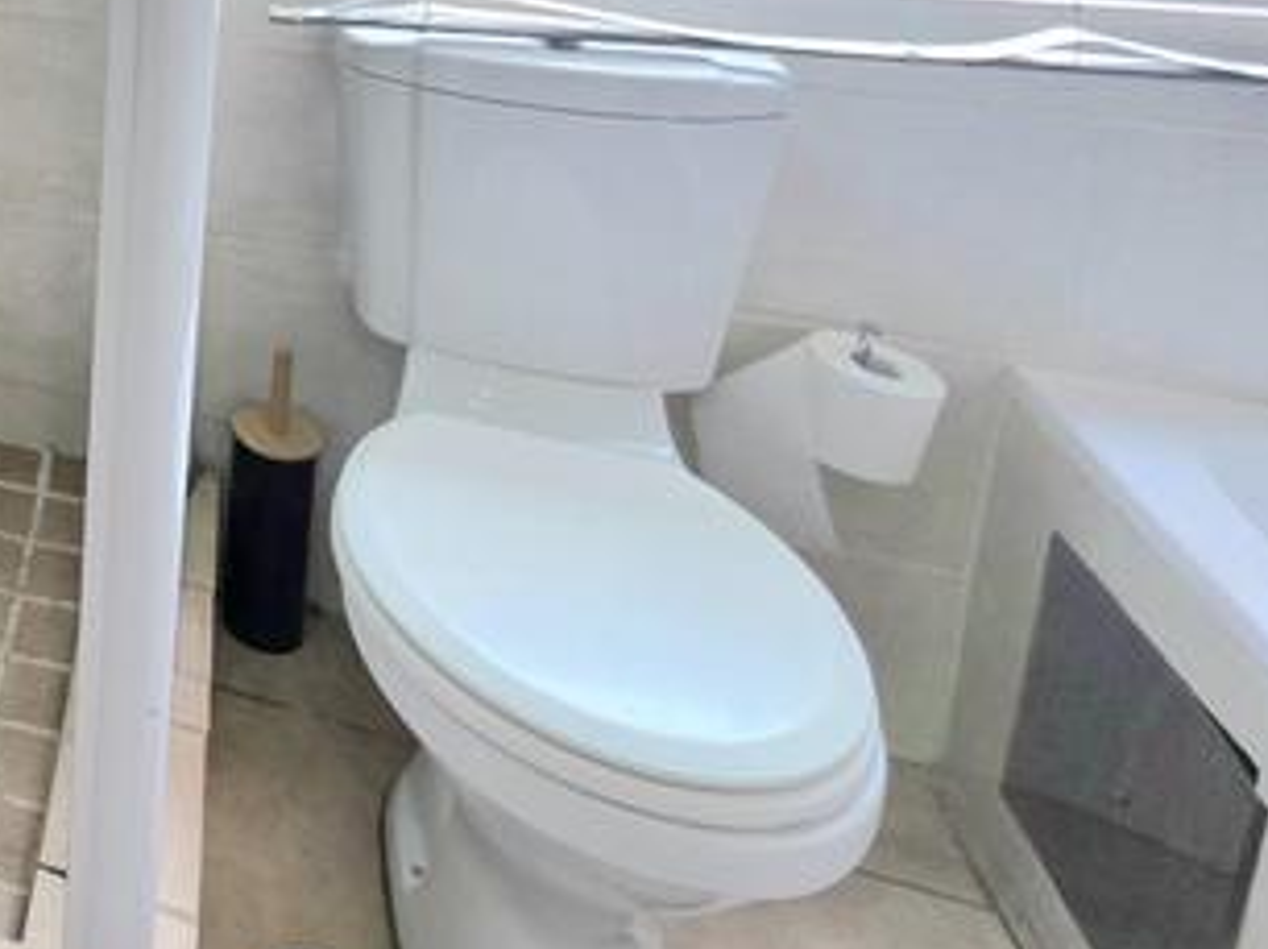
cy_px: -149
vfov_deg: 34.6
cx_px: -361
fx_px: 1244
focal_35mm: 34
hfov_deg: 36.5
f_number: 1.9
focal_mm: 2.2
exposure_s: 1/101
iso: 125
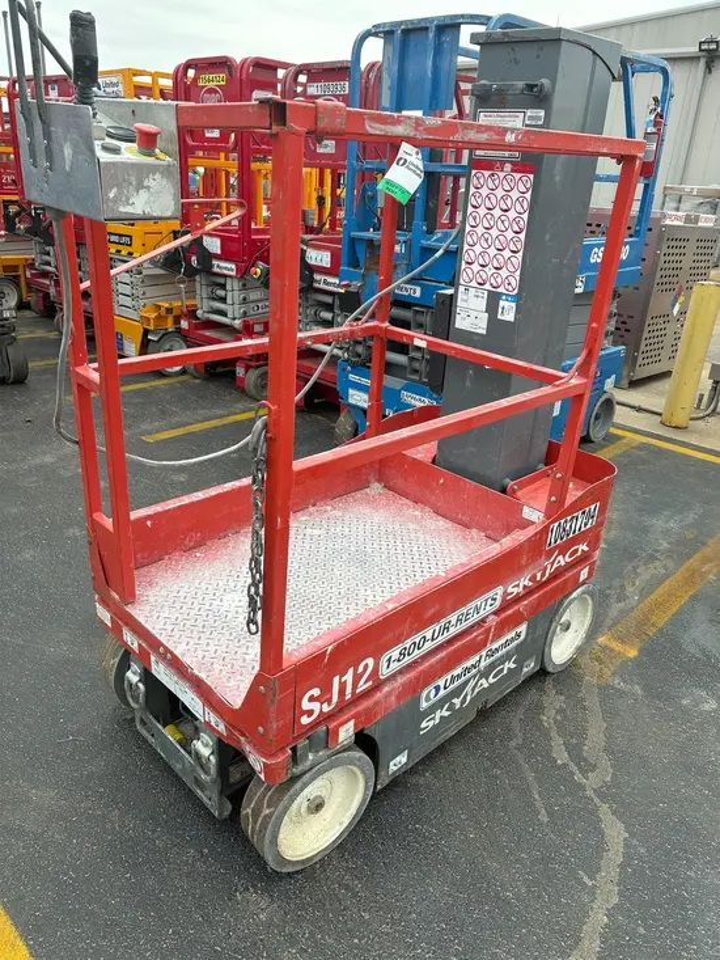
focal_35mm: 26
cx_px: 360
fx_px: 721
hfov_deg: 53.1
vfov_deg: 67.3
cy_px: 480
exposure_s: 1/384
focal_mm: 5.96
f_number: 1.6
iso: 50
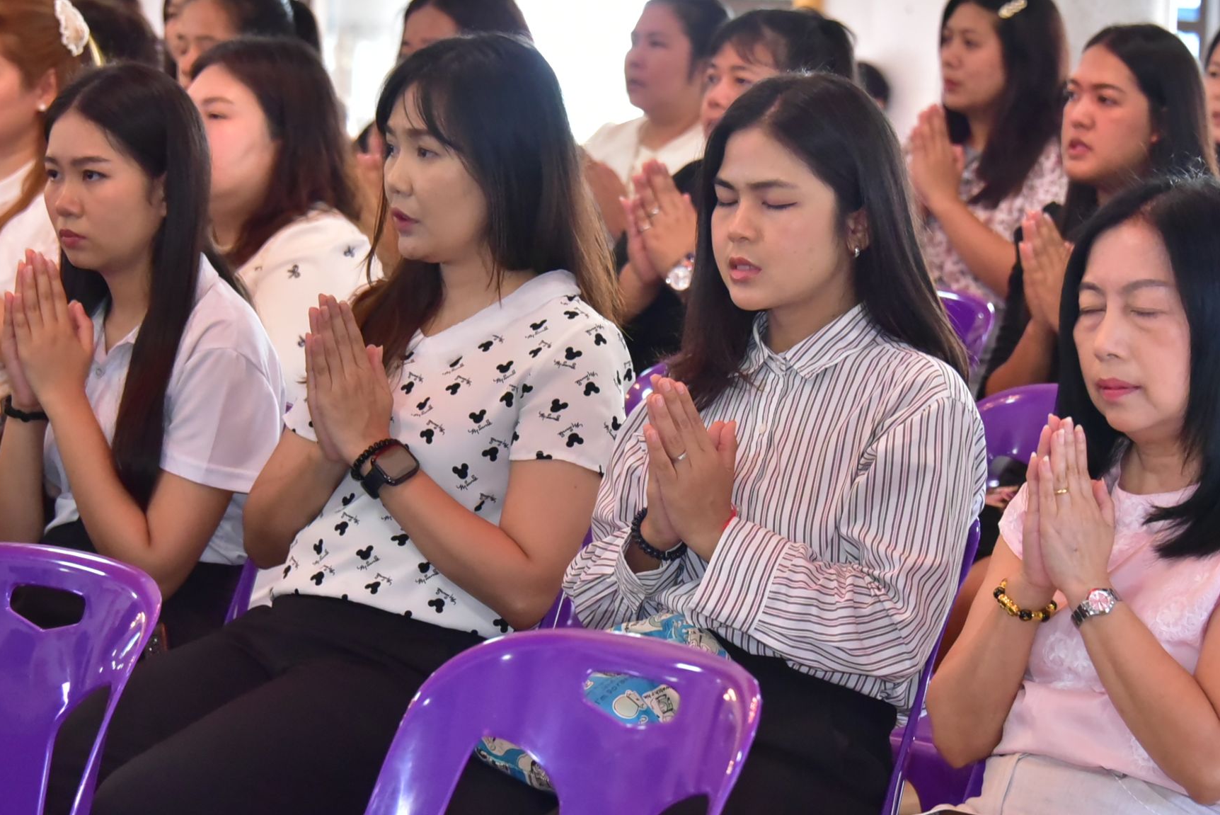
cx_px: 667
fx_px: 4916
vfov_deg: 9.5
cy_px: 420
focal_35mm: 145
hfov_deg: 14.1
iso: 6400
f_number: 6.3
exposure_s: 1/160
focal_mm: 100
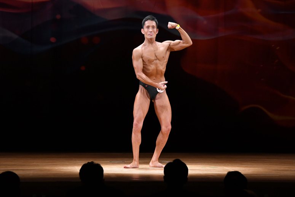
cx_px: 148
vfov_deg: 6.1
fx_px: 1843
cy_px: 98
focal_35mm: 225
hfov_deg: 9.2
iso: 3200
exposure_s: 1/400
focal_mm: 150
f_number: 5.6
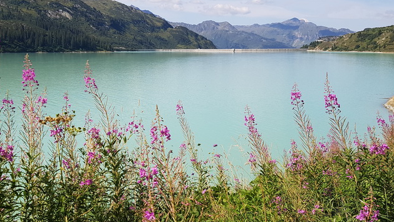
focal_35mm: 36
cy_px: 77
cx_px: 179
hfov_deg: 55.2
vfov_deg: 32.6
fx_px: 376
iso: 50
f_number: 1.7
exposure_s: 1/2456
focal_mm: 4.2
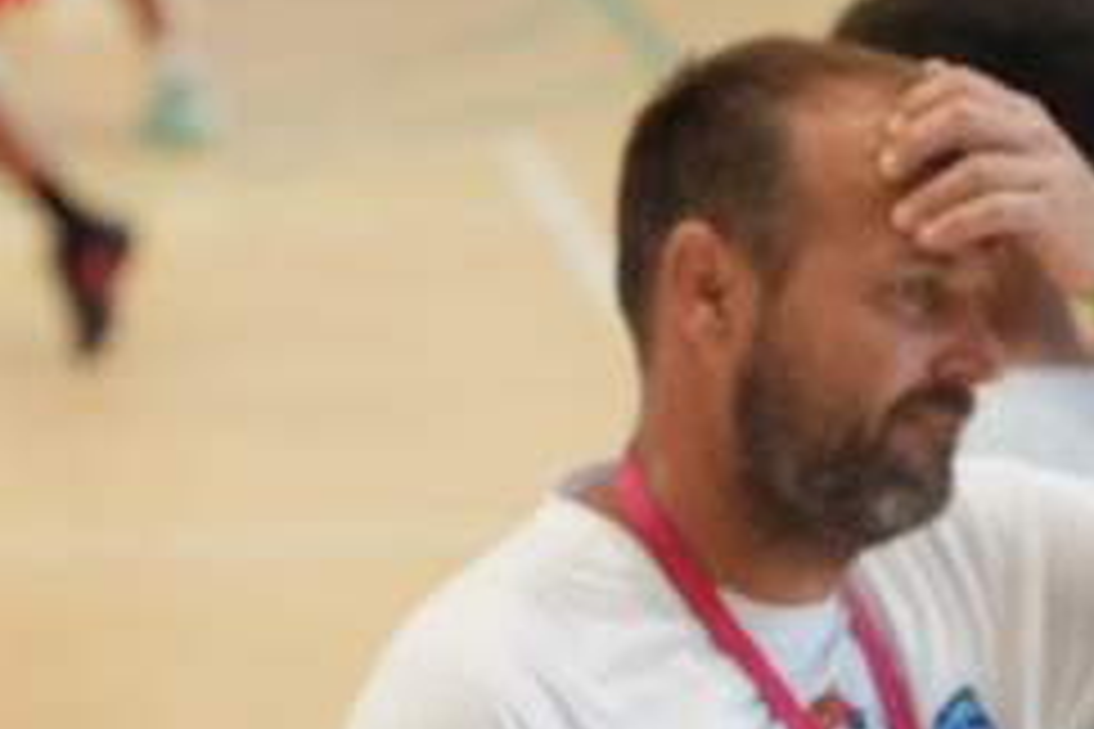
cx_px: 464
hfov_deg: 5.6
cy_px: 677
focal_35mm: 371
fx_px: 11263
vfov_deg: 3.7
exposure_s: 1/500
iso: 800
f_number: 2.8
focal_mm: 75
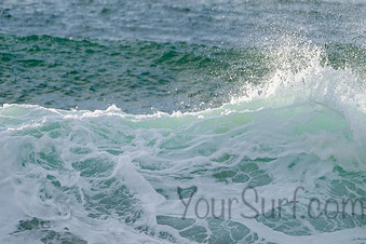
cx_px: 359
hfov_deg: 2.0
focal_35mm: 1047
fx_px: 10644
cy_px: 194
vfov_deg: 1.3
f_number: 5.6
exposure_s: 1/2000
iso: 280
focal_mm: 500
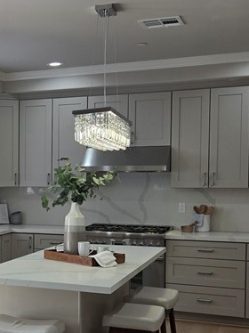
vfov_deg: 30.6
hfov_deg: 22.0
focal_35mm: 63
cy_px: 206
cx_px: -27
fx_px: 605
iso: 25
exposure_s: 1/164
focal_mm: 5.4
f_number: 1.8
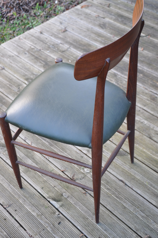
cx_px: 79
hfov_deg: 25.7
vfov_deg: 37.9
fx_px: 346
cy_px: 119
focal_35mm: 52
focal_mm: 35
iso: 250
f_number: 4.8
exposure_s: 1/20
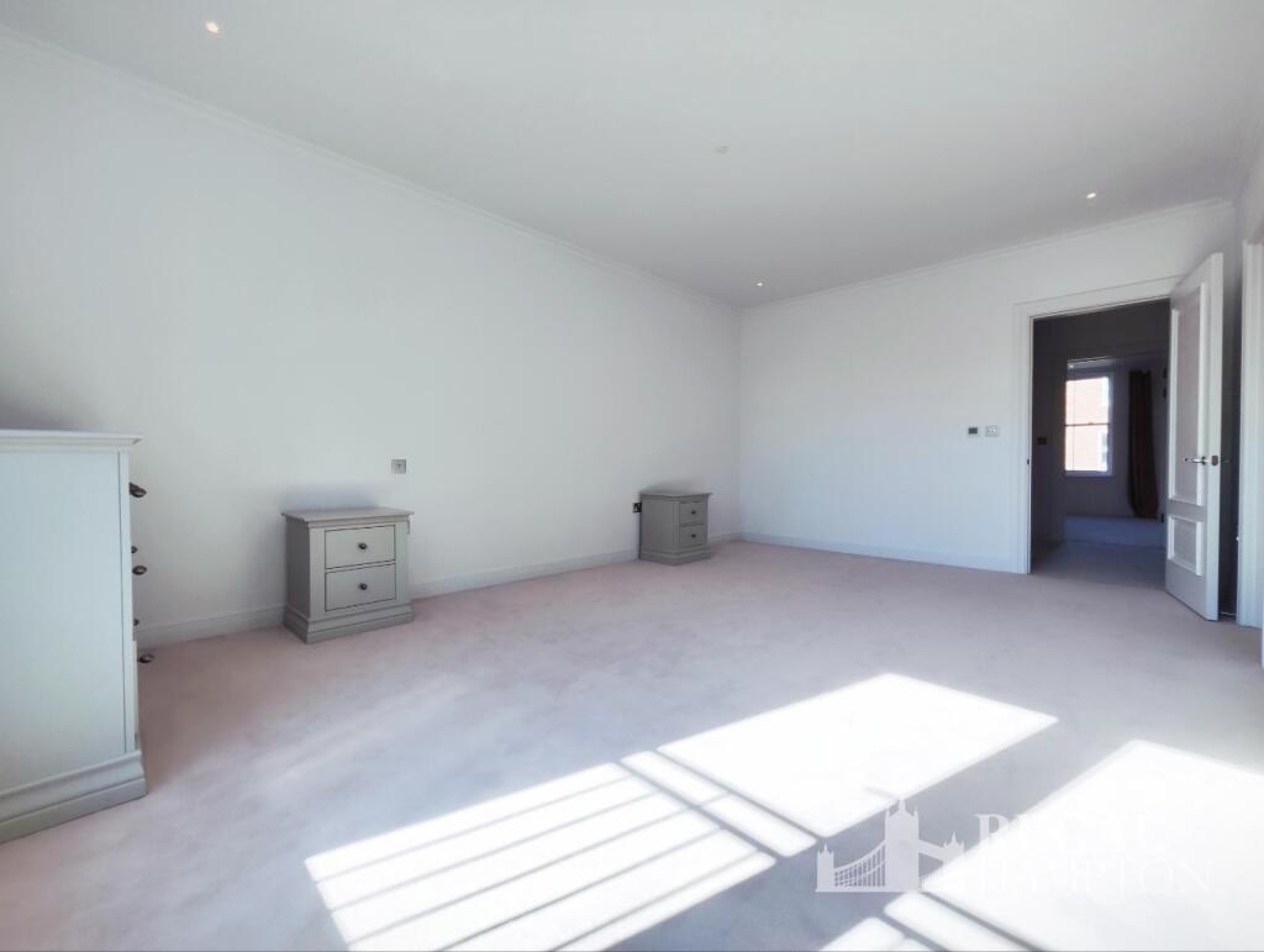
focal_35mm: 14
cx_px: 632
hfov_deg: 102.0
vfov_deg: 85.8
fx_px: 512
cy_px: 476
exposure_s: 1/250
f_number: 2.2
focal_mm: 2.16
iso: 50
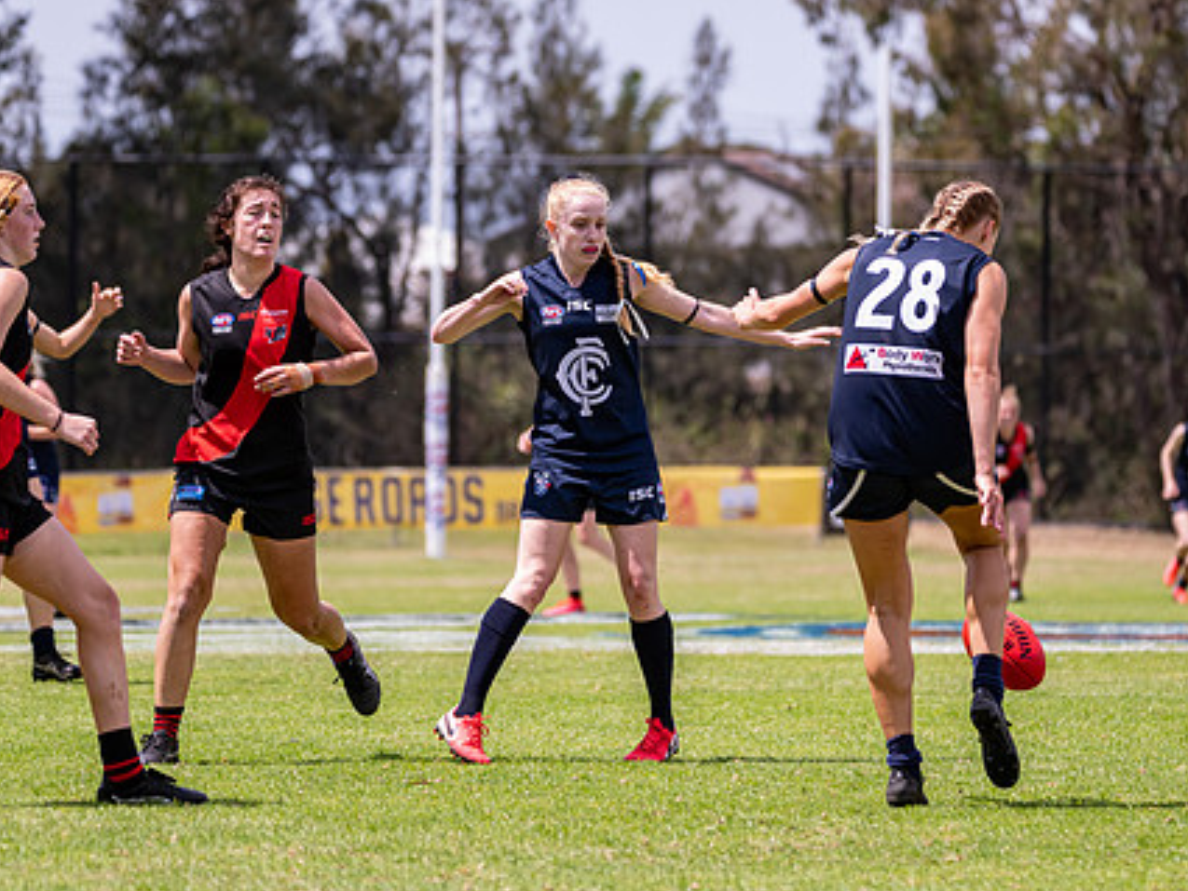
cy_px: 404
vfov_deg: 4.7
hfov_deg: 6.3
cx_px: 649
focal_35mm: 315
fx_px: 10814
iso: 800
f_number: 6.3
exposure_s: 1/2500
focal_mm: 240
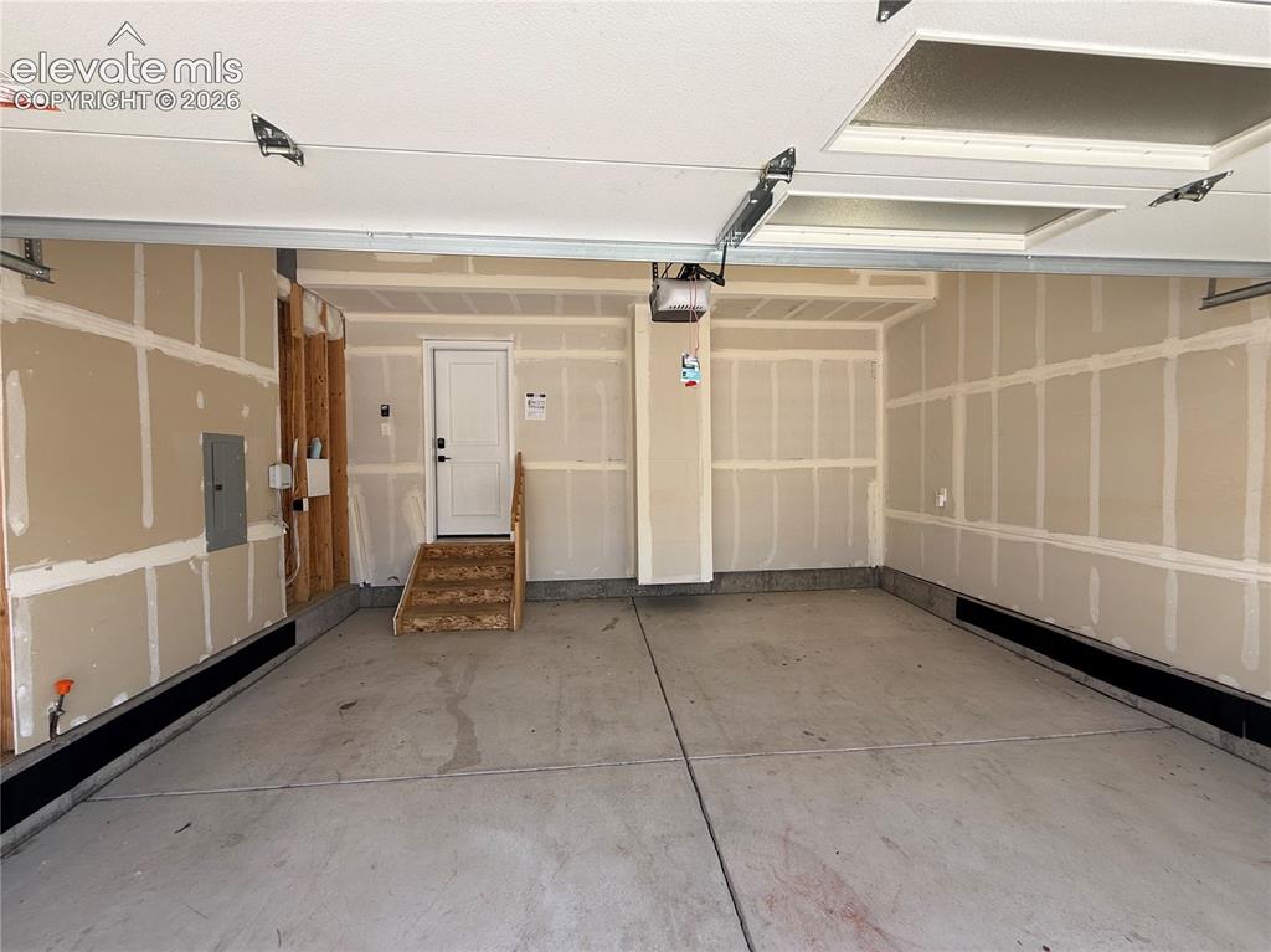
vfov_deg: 85.6
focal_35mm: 14
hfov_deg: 102.1
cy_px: 476
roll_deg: +0.3
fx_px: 514
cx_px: 636
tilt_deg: -0.8
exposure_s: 1/361
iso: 50
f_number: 2.2
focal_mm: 2.22
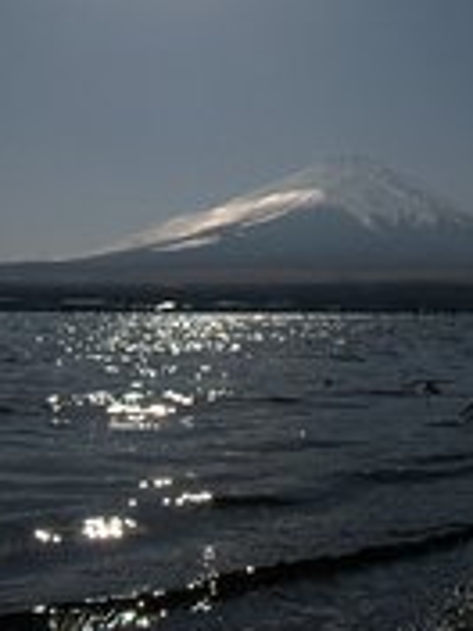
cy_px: 201
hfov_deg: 34.2
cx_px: 283
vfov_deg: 44.0
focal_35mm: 42
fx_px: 765
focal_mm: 10
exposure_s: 1/800
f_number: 22
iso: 200
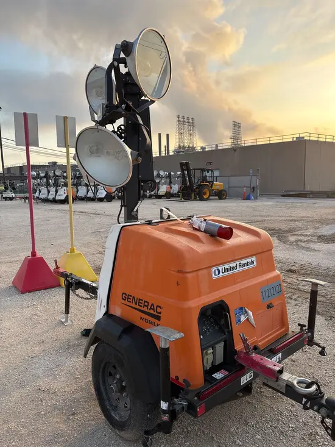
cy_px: 224
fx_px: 335
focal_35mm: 26
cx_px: 168
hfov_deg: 53.1
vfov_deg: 67.3
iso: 50
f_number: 1.6
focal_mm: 5.96
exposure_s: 1/799
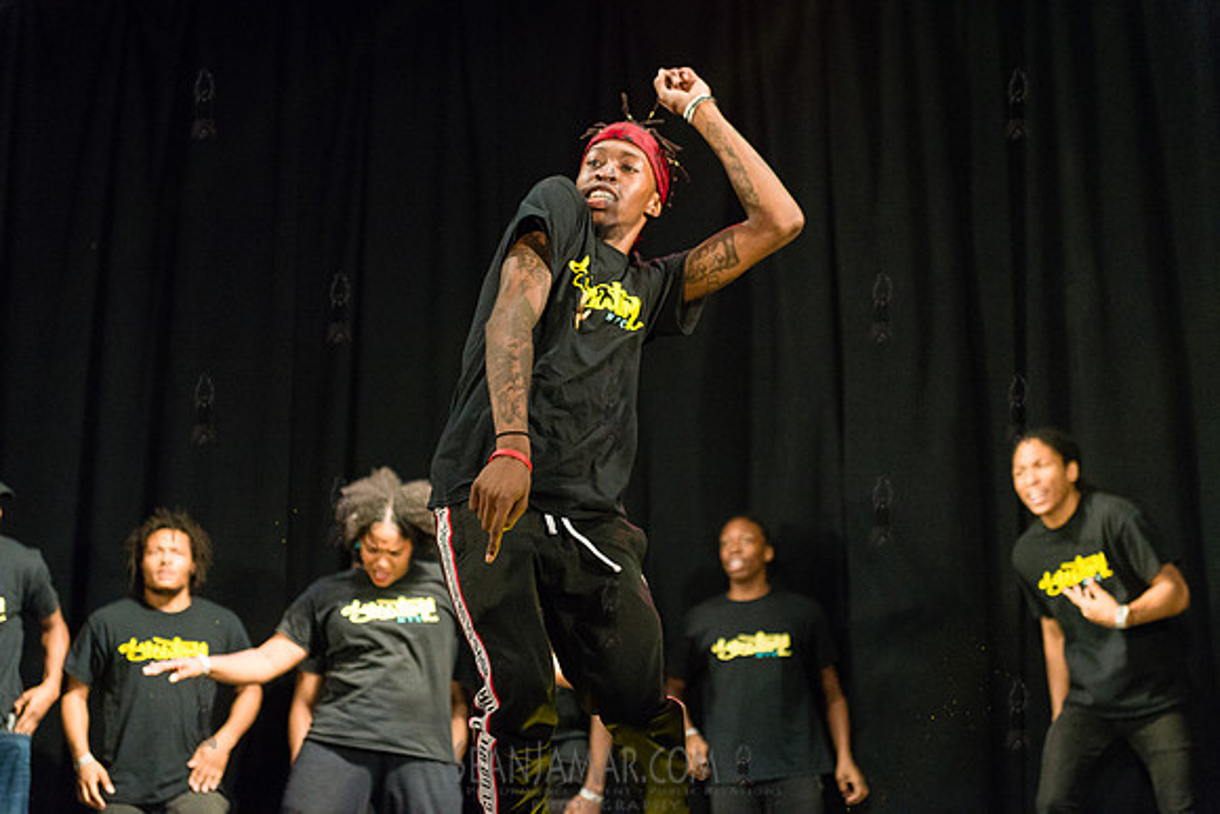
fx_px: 2373
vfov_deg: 19.5
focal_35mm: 70
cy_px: 407
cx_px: 610
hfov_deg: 28.8
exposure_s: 1/1000
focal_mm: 70
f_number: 2.8
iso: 4000
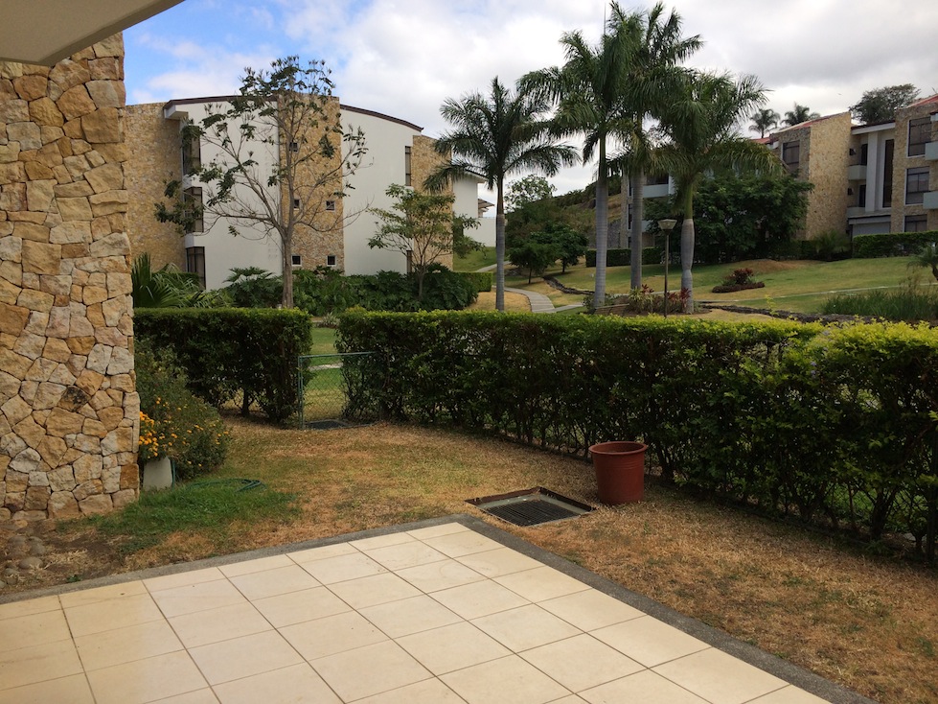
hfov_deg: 60.0
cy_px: 352
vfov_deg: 46.8
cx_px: 469
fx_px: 813
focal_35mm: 30
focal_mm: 4.12
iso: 40
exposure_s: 1/1642
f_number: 2.2
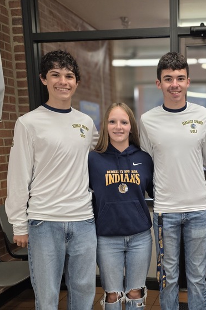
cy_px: 198
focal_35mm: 44
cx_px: 184
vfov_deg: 44.1
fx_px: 378
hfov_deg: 29.3
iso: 200
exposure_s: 1/120
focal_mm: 6.3
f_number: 1.7
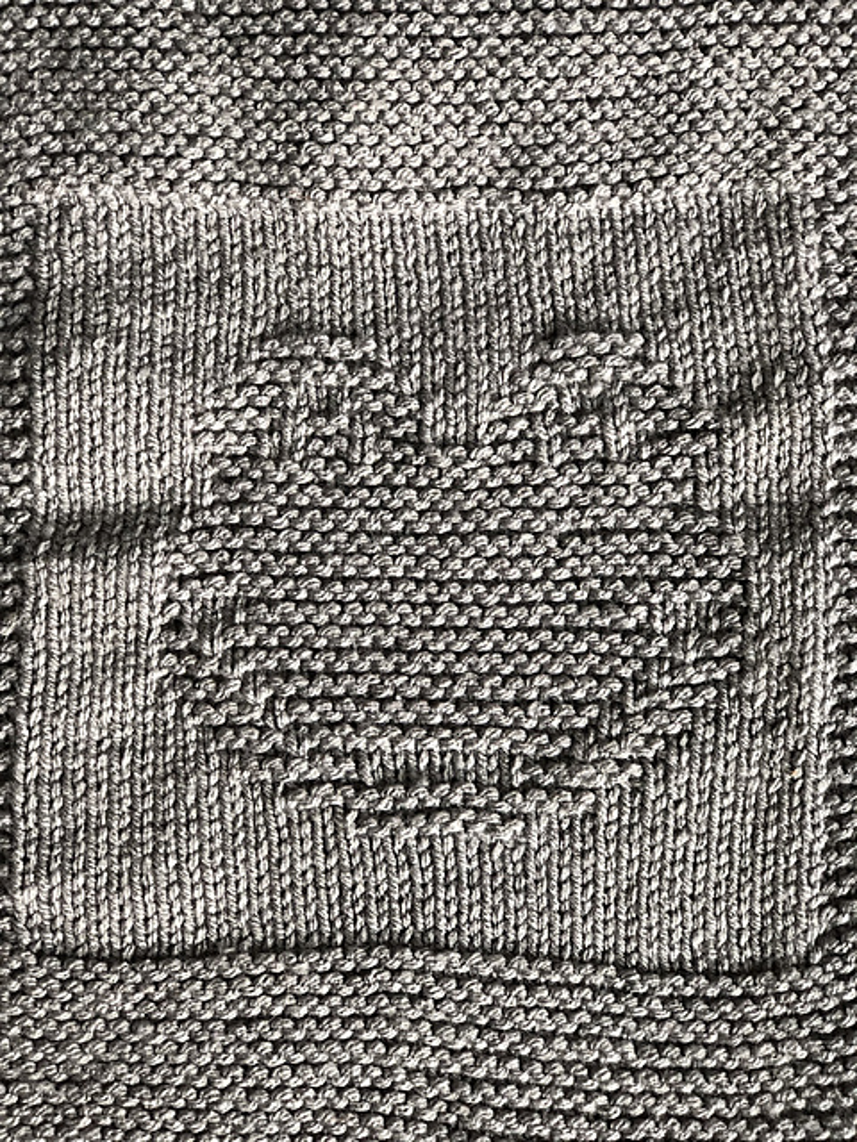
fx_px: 1882
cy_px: 571
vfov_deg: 33.8
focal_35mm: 57
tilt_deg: -87.1
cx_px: 428
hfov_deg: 25.7
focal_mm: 6.6
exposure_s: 1/30
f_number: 2.8
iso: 200
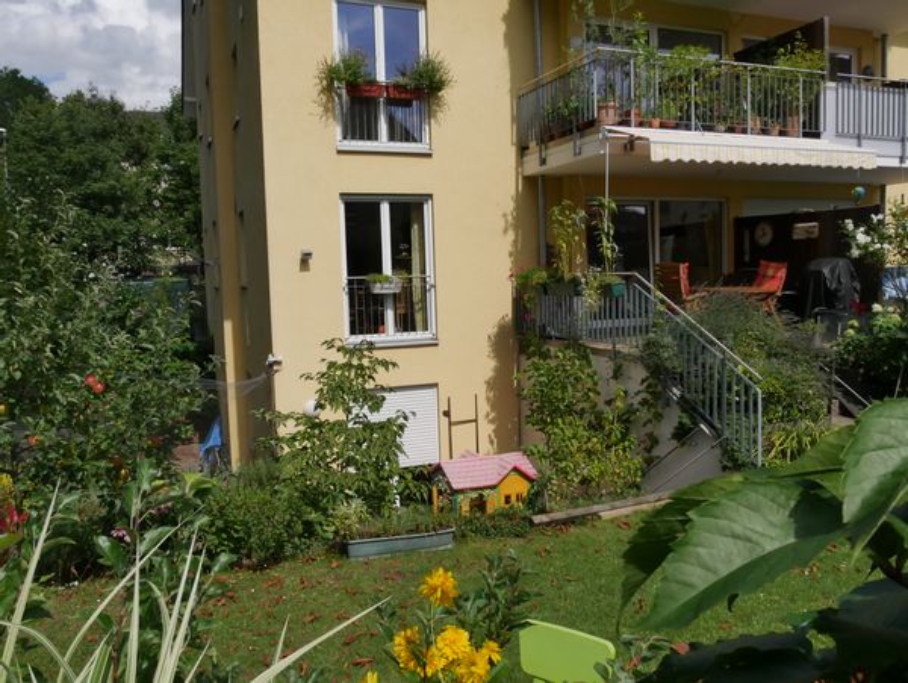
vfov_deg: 49.8
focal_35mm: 28
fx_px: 735
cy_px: 342
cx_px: 454
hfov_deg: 63.4
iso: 800
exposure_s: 1/1300
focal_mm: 14
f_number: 11
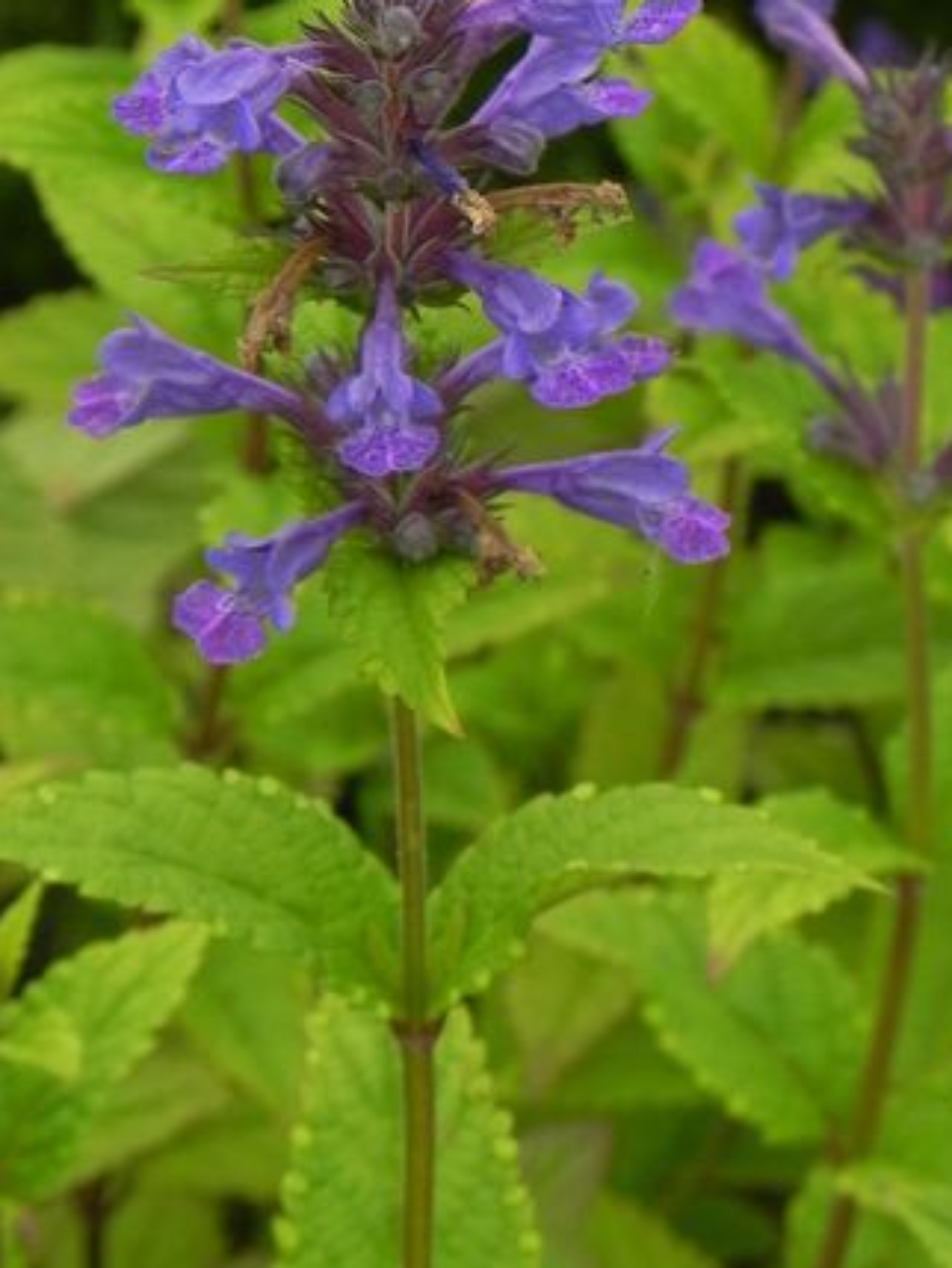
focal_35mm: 395
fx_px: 14477
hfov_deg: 3.8
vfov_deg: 5.0
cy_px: 118
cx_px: 695
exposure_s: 1/40
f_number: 5
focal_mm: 37.7
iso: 160
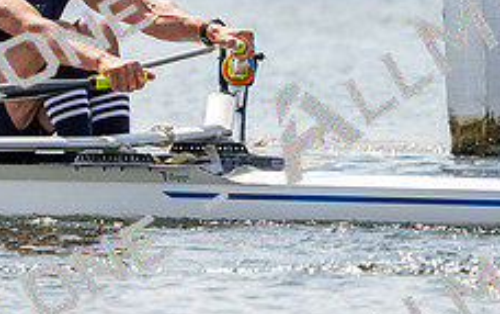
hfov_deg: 2.8
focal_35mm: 759
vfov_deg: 1.7
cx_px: 88
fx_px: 10353
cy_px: -21
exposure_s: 1/1600
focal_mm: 293
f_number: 5.6
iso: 250
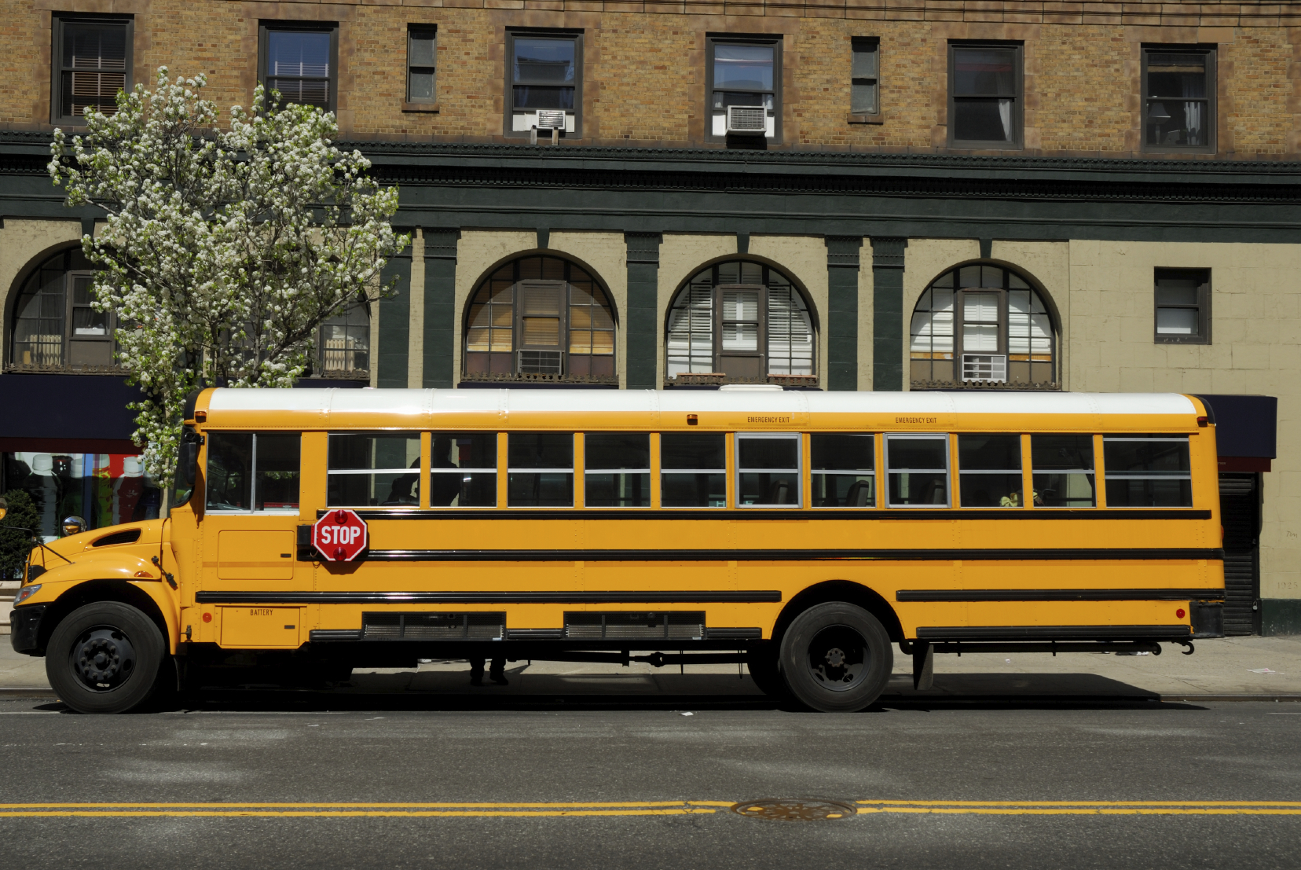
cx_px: 642
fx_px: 1610
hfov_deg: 44.0
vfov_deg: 30.2
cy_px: 437
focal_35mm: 45
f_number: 10
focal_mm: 29
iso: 100
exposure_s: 1/180
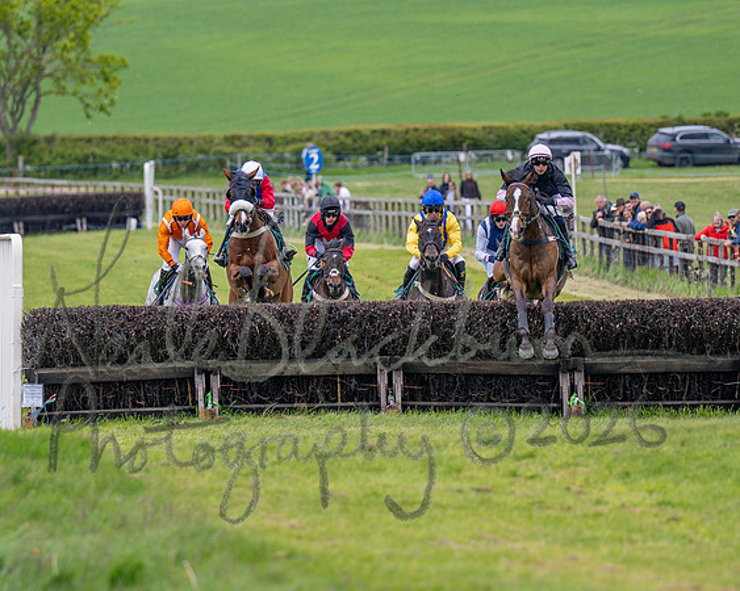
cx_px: 327
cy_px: 325
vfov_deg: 3.4
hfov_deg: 4.3
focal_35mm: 452
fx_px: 9890
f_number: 2.8
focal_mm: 185
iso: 200
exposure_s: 1/1600
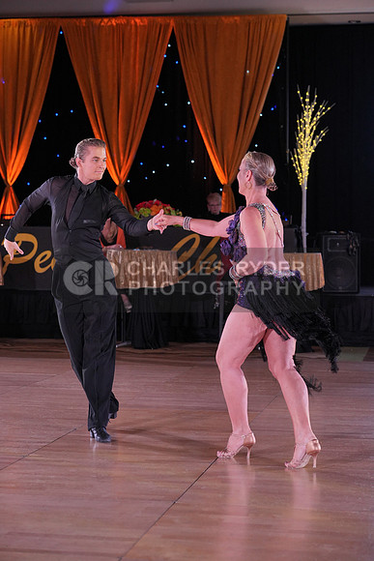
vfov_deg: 26.3
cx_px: 187
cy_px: 280
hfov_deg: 17.7
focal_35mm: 77
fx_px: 1199
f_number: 4
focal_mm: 77
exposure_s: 1/400
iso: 1600
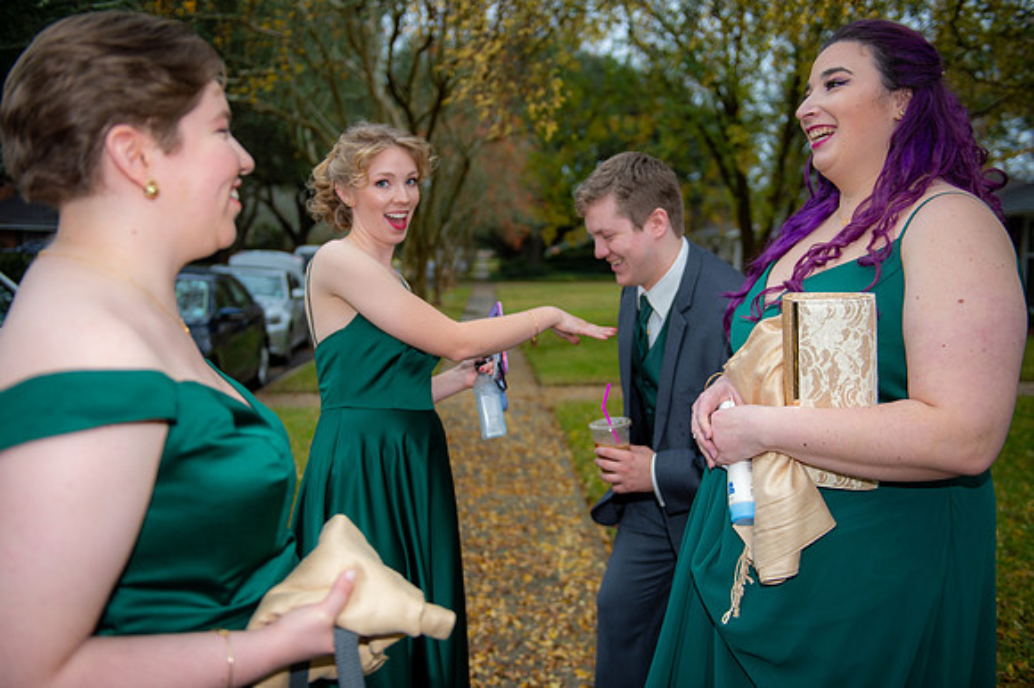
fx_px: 976
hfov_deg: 55.8
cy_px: 344
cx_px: 517
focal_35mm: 34
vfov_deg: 38.8
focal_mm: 34
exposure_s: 1/640
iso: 320
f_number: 2.8
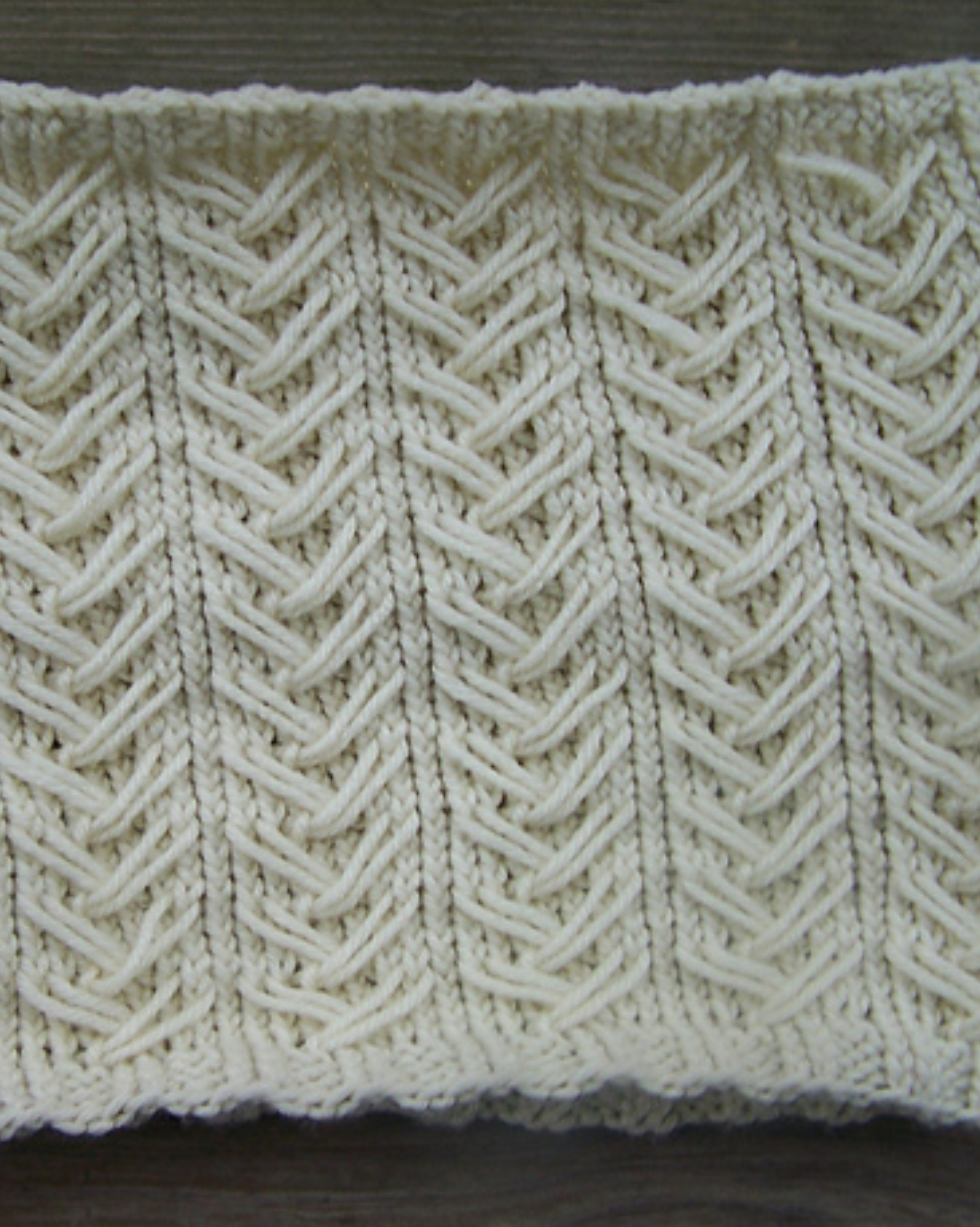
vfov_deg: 36.0
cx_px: 357
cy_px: 588
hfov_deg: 29.0
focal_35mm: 52
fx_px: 1887
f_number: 2.8
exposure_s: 1/90
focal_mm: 6.3
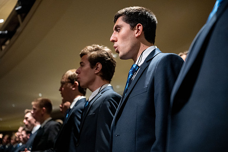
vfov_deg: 29.3
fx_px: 291
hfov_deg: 42.7
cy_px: 76
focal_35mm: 46
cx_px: 114
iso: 3200
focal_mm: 46
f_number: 2.8
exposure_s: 1/200
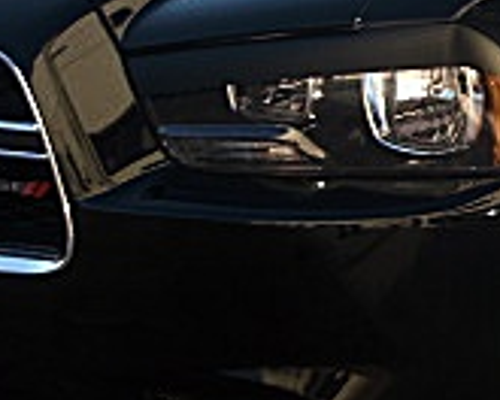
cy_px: 164
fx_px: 2013
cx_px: 494
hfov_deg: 14.0
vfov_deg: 11.3
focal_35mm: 136
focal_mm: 6.3
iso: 50
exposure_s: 1/125
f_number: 2.8
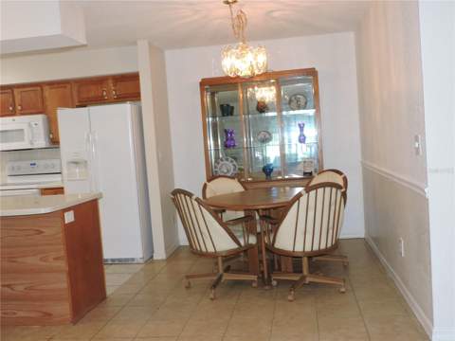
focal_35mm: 35
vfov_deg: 40.7
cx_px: 228
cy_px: 170
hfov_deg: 52.6
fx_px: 460
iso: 200
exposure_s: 1/30
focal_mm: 6.2
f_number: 3.3
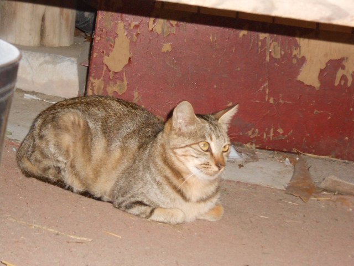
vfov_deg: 15.9
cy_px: 133
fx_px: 951
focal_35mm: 93
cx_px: 177
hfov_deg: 21.1
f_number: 4.6
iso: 500
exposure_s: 1/60
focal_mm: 16.5
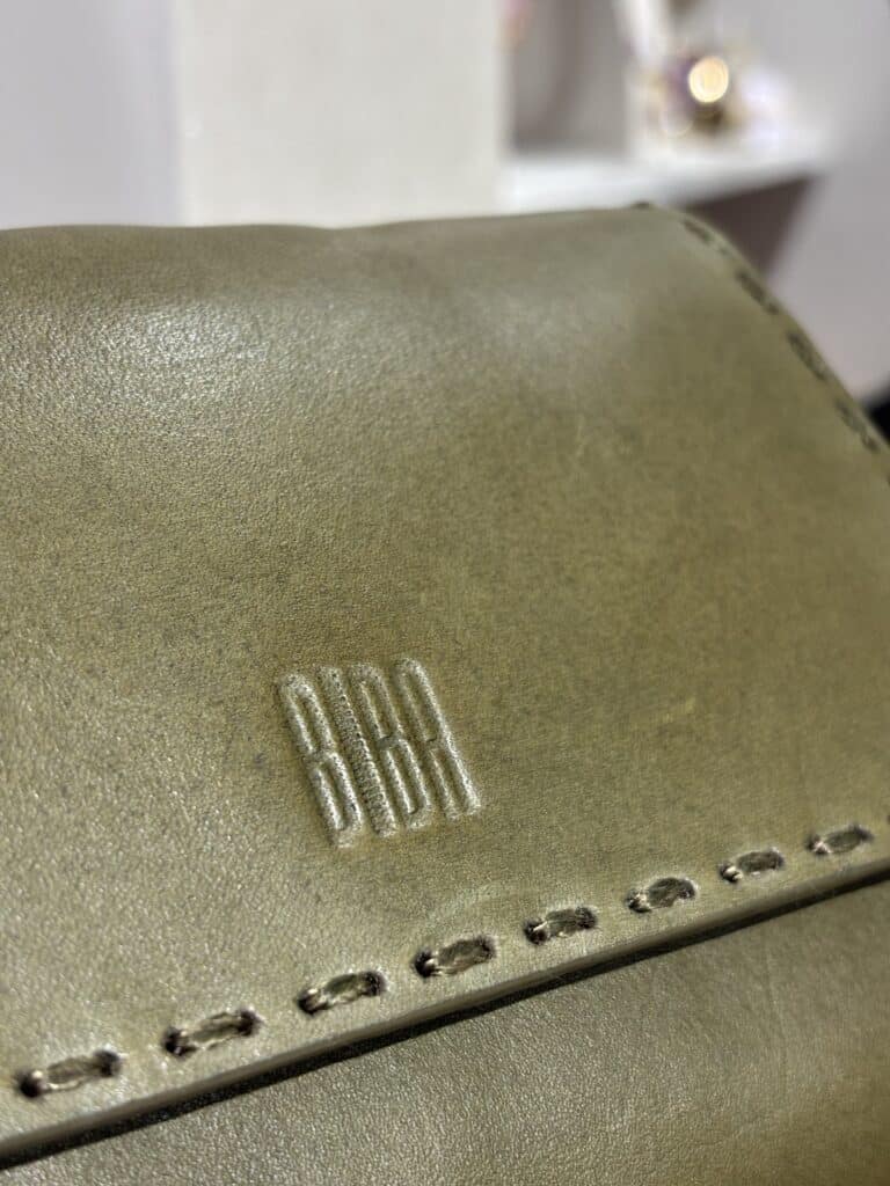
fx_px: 1783
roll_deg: +0.4
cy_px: 593
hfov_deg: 28.0
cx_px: 445
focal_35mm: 52
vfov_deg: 36.8
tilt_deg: -15.8
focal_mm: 5.96
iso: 40
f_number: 1.6
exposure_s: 1/50
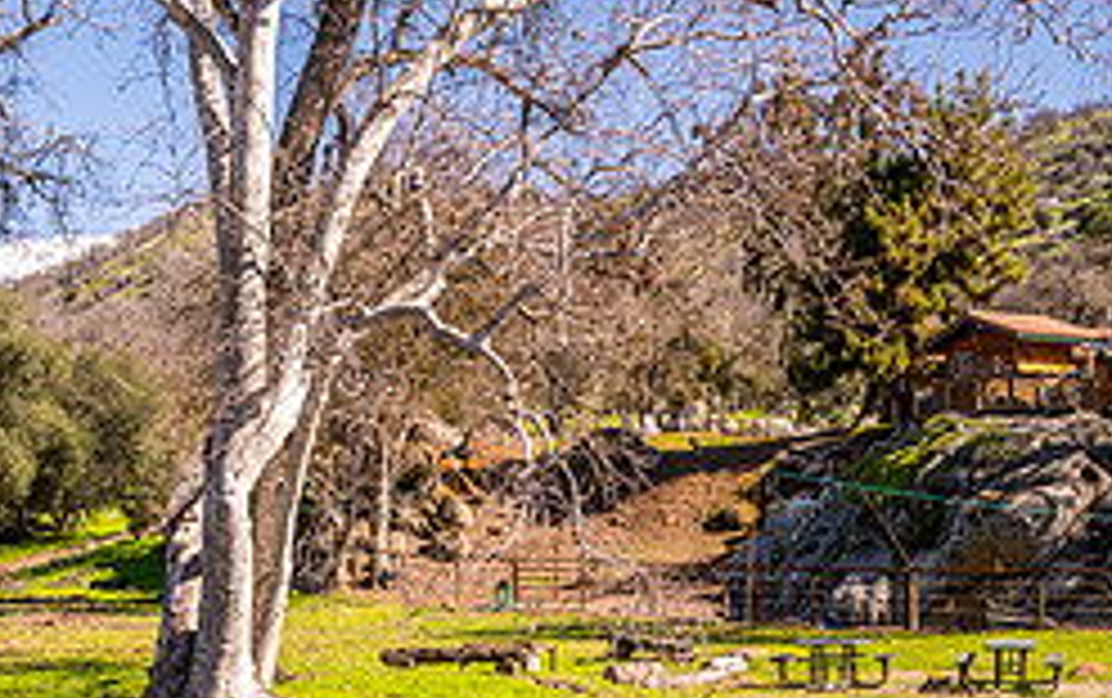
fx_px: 2184
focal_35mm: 72
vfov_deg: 17.8
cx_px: 586
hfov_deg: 28.6
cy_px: 657
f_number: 11
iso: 64
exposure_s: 1/13
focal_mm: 30
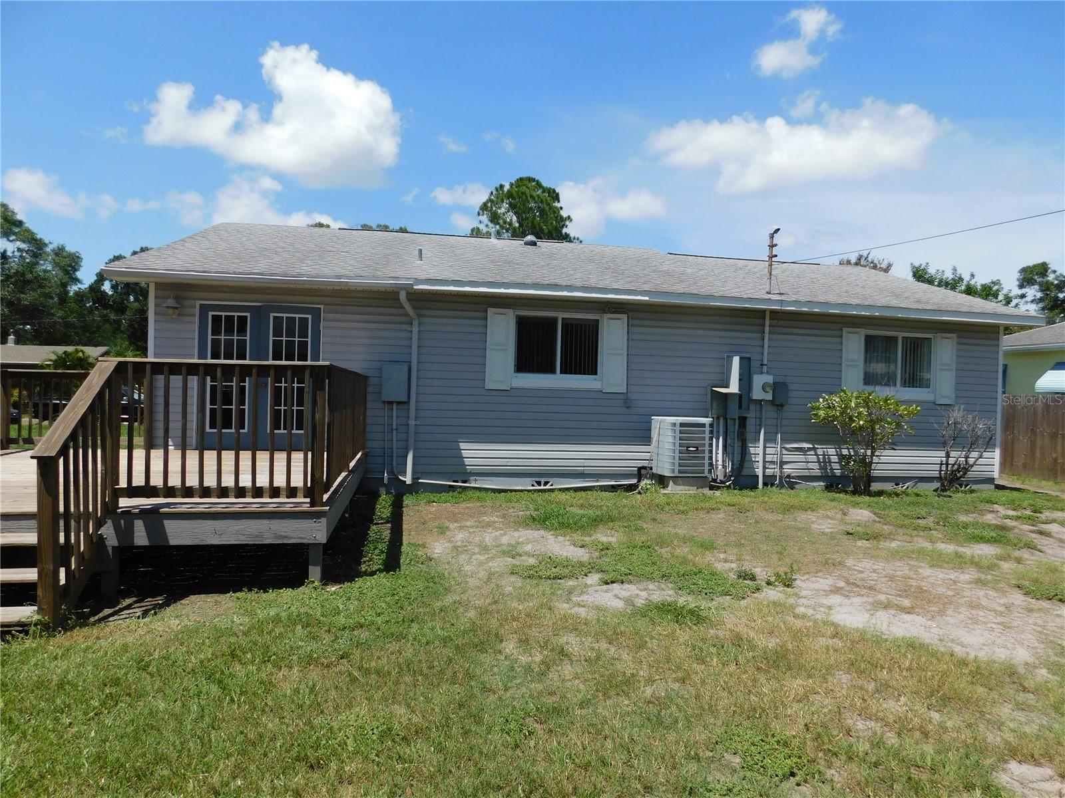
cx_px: 532
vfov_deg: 58.9
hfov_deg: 73.9
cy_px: 399
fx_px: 708
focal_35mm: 23
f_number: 6
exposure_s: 1/500
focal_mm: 4
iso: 125
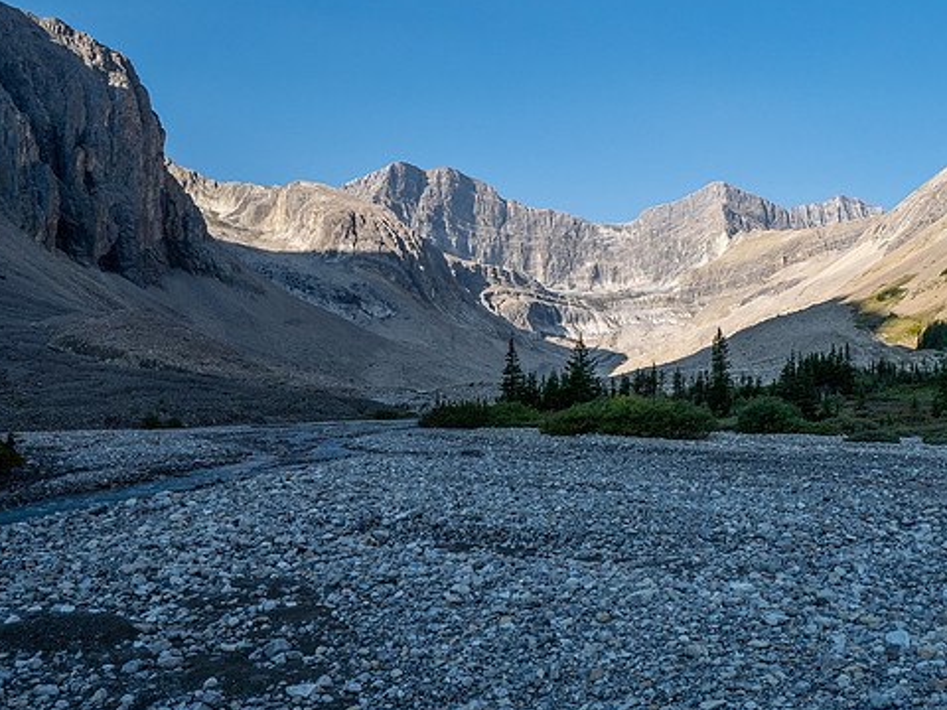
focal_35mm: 29
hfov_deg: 61.4
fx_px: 793
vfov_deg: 48.1
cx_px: 543
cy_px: 405
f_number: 8
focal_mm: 12
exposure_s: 1/400
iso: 200
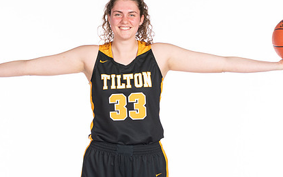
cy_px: 31
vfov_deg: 6.4
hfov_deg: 10.2
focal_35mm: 205
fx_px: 1582
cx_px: 123
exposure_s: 1/100
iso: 100
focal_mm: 70
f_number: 5
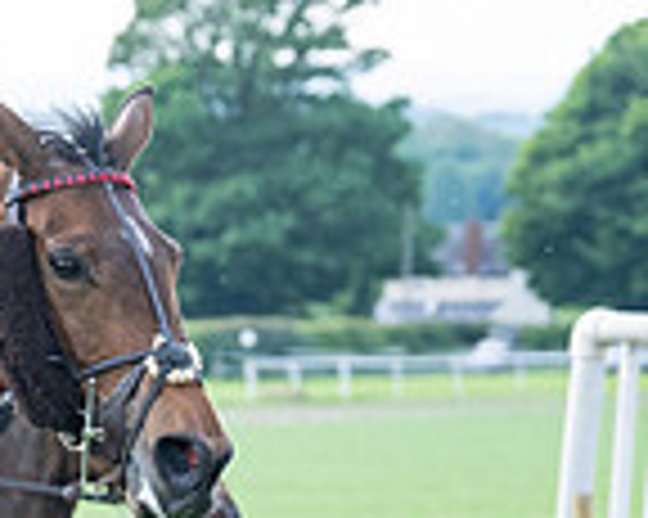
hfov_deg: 4.5
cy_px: 428
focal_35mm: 424
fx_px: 8126
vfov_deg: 3.6
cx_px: -464
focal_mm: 76
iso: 1000
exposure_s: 1/2500
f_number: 4
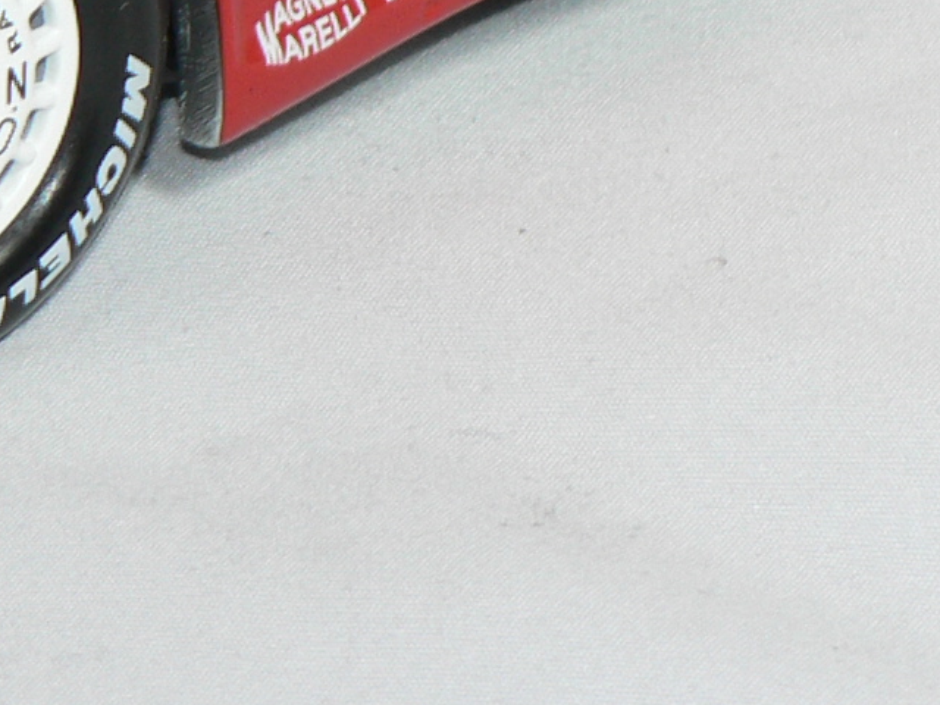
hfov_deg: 6.5
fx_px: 8255
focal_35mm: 304
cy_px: -582
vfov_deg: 4.8
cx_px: 263
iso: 80
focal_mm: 12.6
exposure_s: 1/100
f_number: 3.2
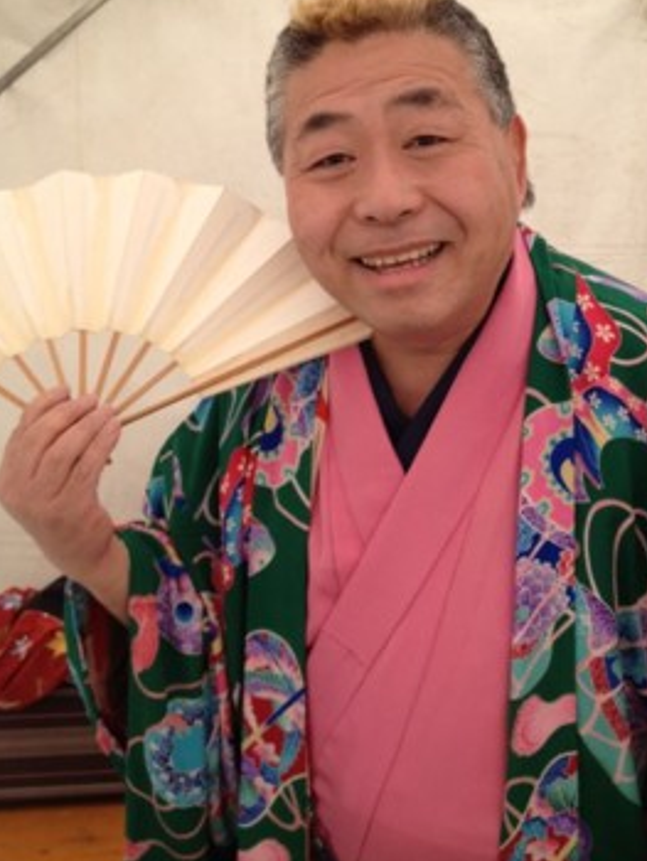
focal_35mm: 45
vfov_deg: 42.0
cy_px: 376
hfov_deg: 32.1
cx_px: 401
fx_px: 1120
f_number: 2.4
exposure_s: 1/358
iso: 64
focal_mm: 4.28
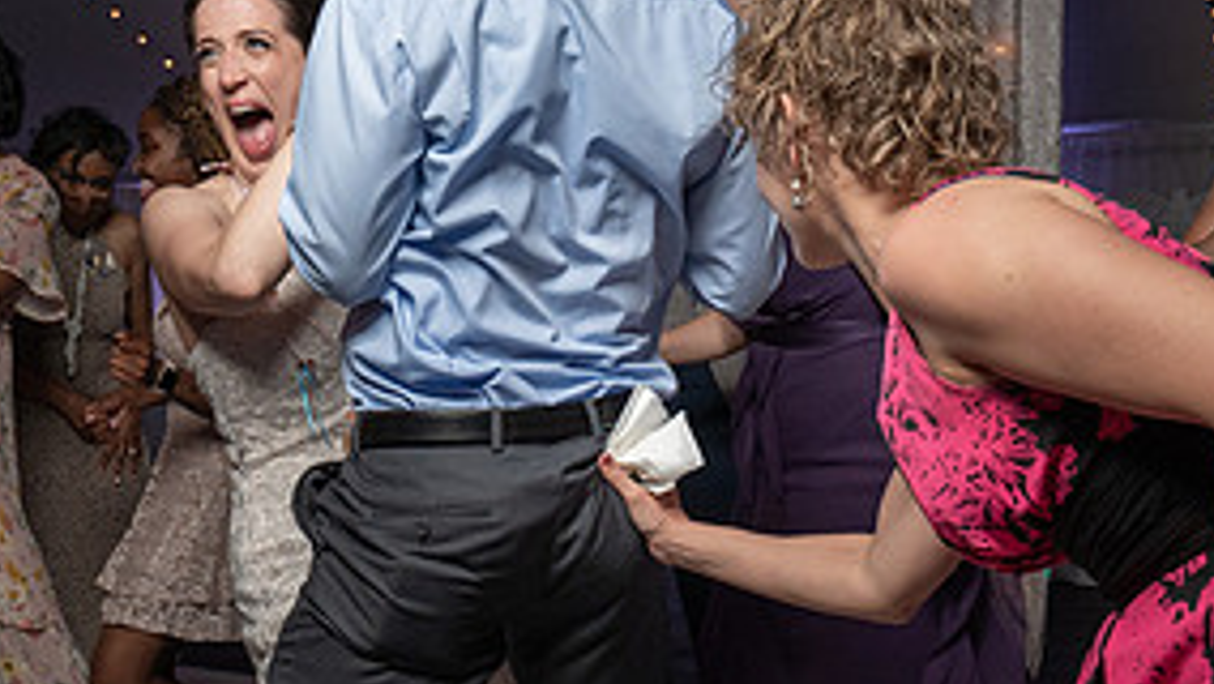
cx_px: 594
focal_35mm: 50
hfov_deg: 41.3
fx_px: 1610
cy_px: 468
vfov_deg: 23.8
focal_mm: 22
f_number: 5.6
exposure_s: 1/200
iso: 1600
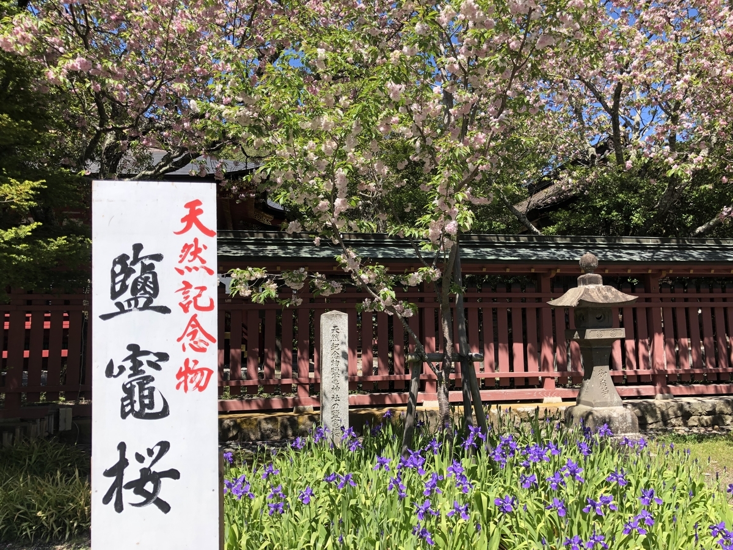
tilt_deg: +6.8
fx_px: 593
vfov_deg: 49.7
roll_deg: +1.2
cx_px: 366
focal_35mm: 28
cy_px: 275
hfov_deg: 63.4
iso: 20
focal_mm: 3.99
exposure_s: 1/738
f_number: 1.8
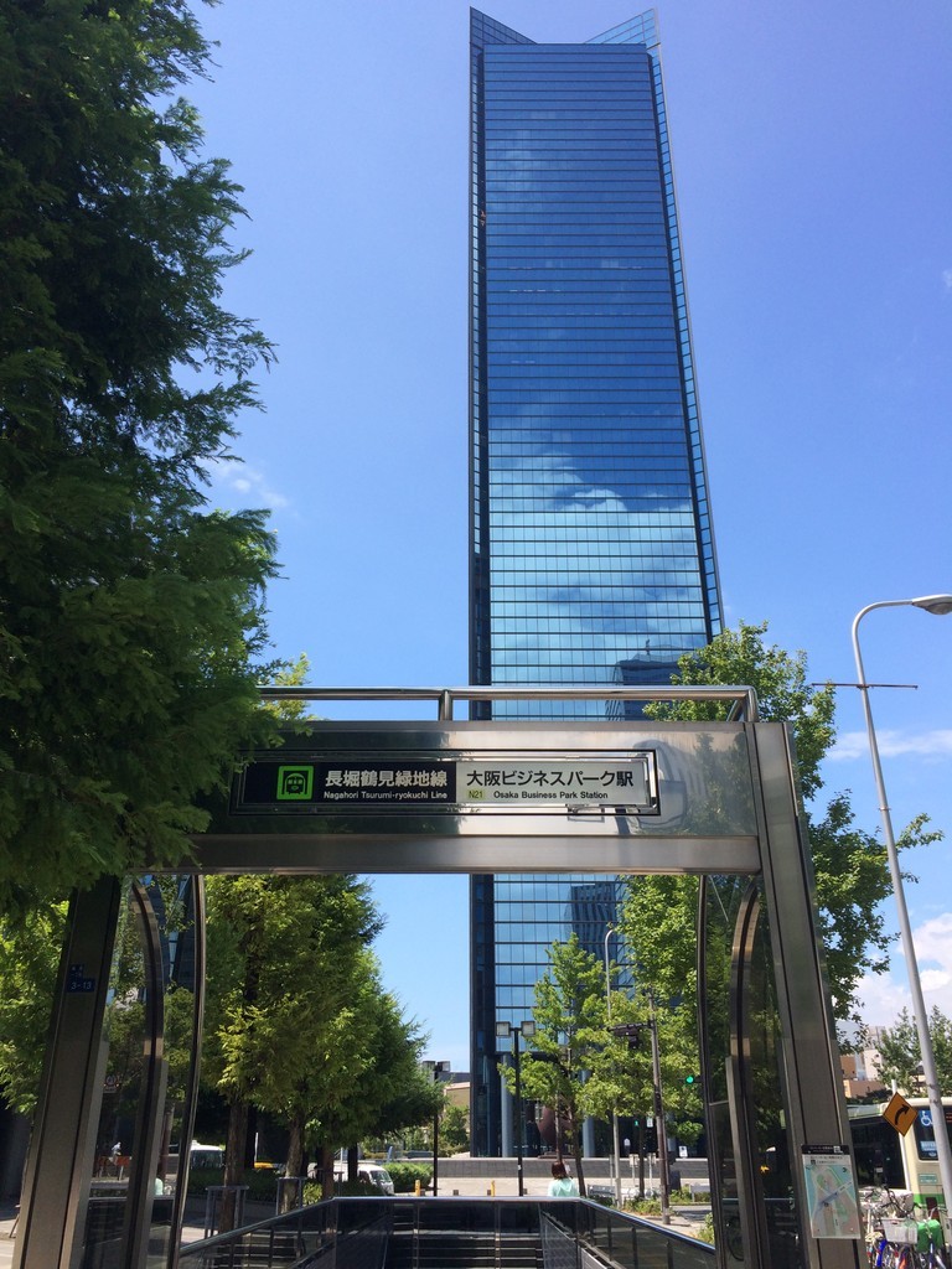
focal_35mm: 29
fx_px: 1063
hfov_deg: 48.2
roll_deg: +1.4
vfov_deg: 61.7
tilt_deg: +19.8
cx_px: 476
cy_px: 634
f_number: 2.2
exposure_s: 1/1325
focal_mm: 4.15
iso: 32
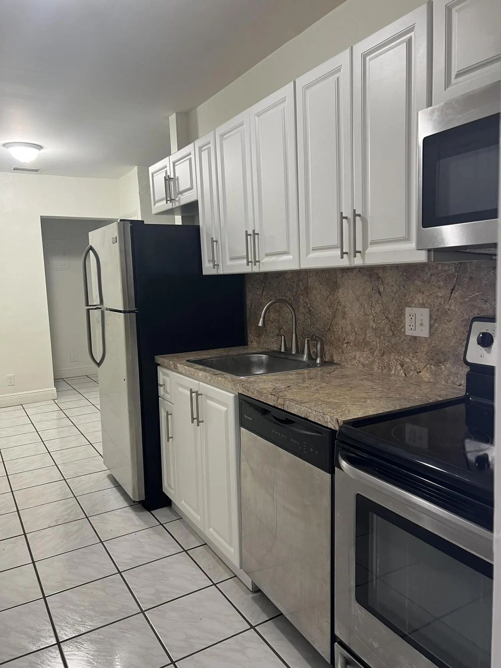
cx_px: 250
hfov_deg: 53.1
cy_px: 334
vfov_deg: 67.3
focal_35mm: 26
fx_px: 502
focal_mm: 5.7
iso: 100
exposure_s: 1/60
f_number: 1.5
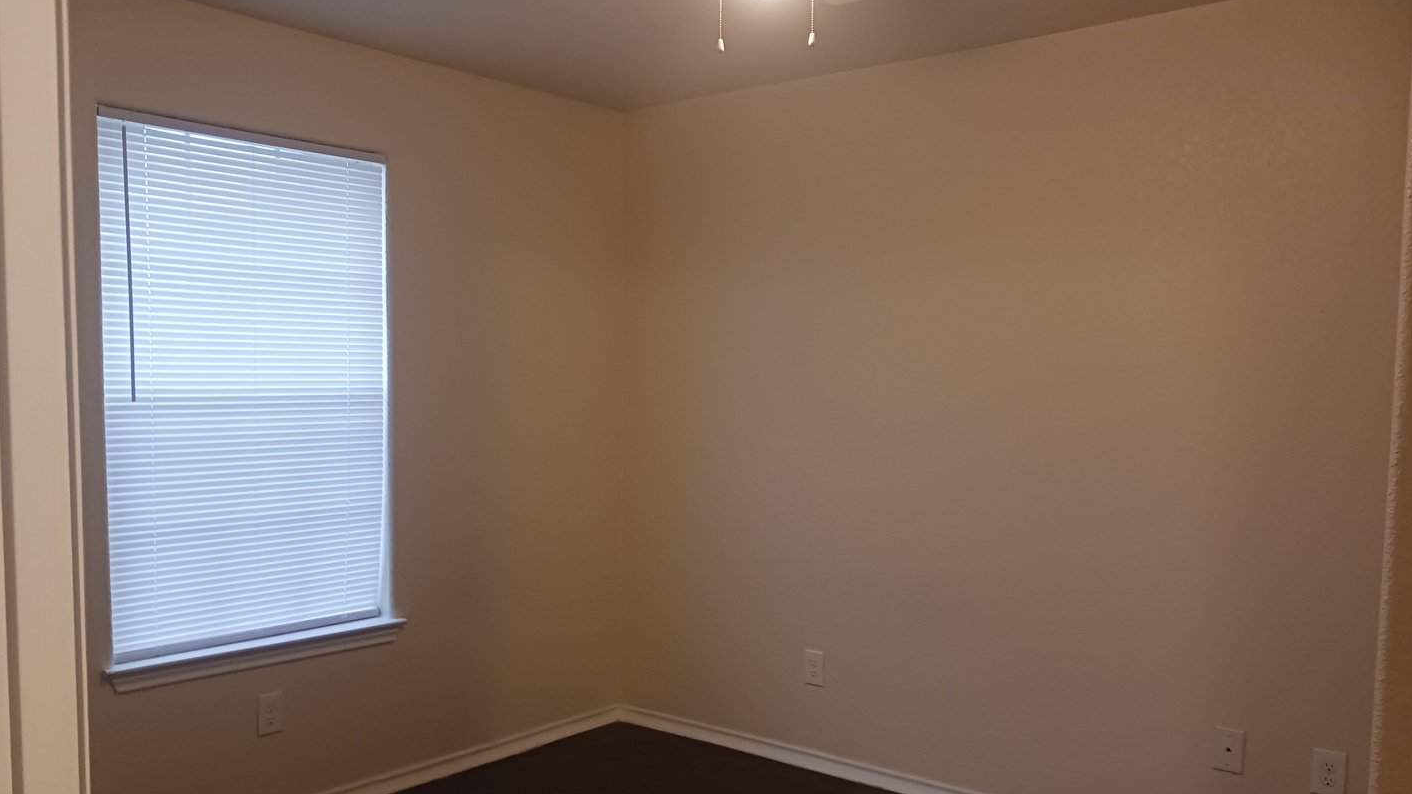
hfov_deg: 64.3
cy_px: 471
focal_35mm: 30
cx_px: 702
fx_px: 1123
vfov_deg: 38.8
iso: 320
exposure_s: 1/24
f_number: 1.8
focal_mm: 4
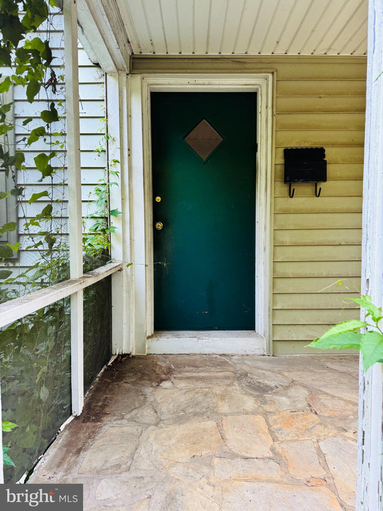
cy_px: 256
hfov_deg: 56.8
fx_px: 354
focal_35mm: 24
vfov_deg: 71.6
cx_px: 192
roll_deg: +0.6
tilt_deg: -2.4
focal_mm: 6.76
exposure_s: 1/109
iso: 200
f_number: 1.78
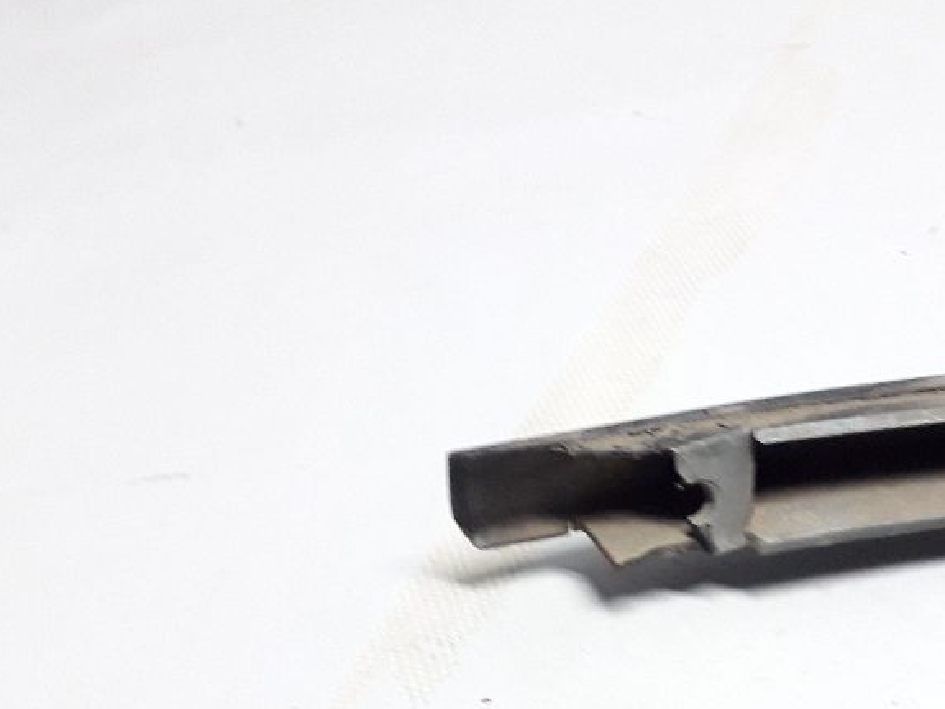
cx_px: 632
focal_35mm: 48
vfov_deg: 29.7
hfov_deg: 39.2
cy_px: 540
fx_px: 1310
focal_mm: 3.6
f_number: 1.9
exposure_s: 1/25
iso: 320
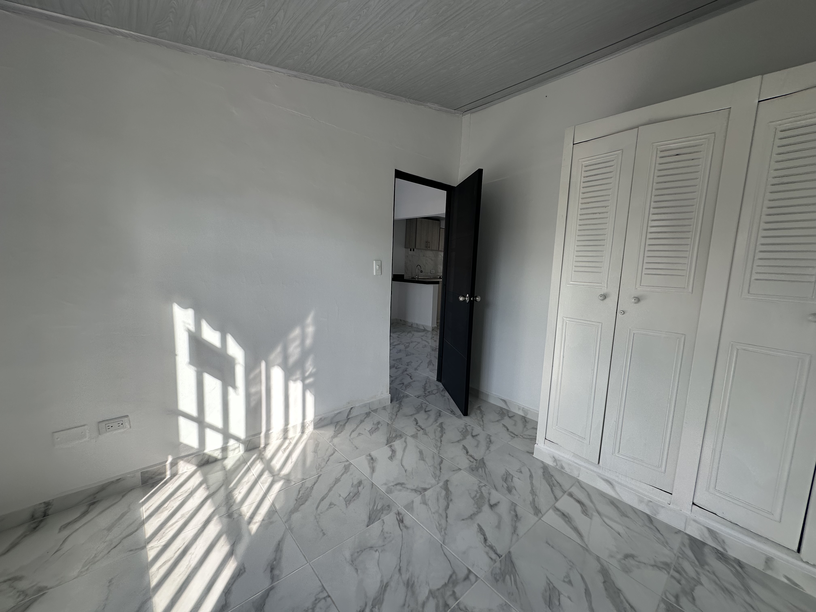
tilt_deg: -7.3
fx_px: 330
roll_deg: -2.6
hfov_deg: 102.1
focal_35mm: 14
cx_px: 408
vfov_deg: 85.7
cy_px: 306
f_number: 2.2
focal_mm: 2.22
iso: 40
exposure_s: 1/193
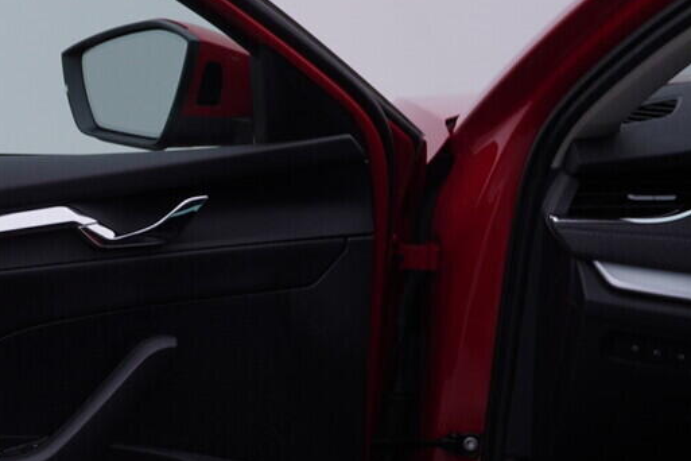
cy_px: 251
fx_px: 1938
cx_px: -178
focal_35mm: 101
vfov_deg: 13.6
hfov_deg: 18.9
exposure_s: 1/100
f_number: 4.5
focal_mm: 24
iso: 125
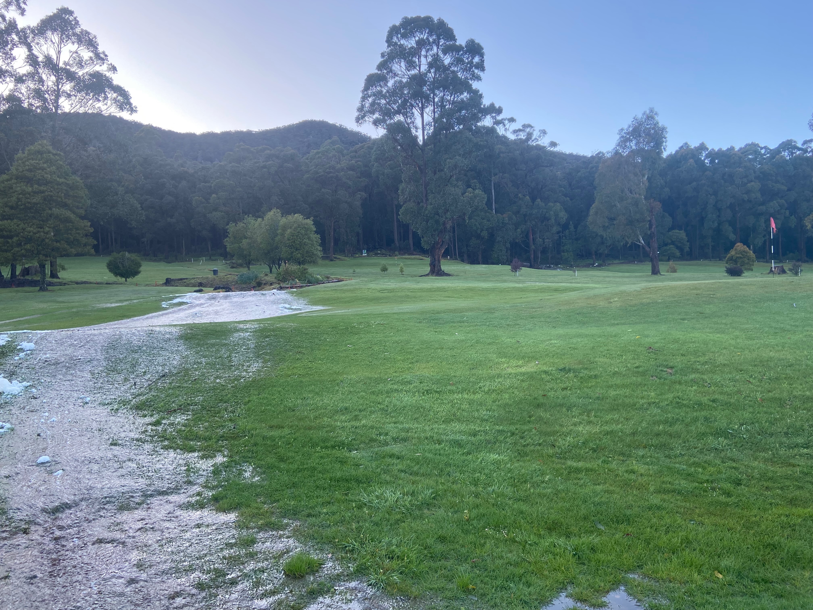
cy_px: 305
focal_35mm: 26
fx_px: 611
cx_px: 406
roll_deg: +3.0
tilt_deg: +2.4
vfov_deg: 53.1
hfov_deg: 67.3
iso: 32
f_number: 1.8
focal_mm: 4.25
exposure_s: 1/265
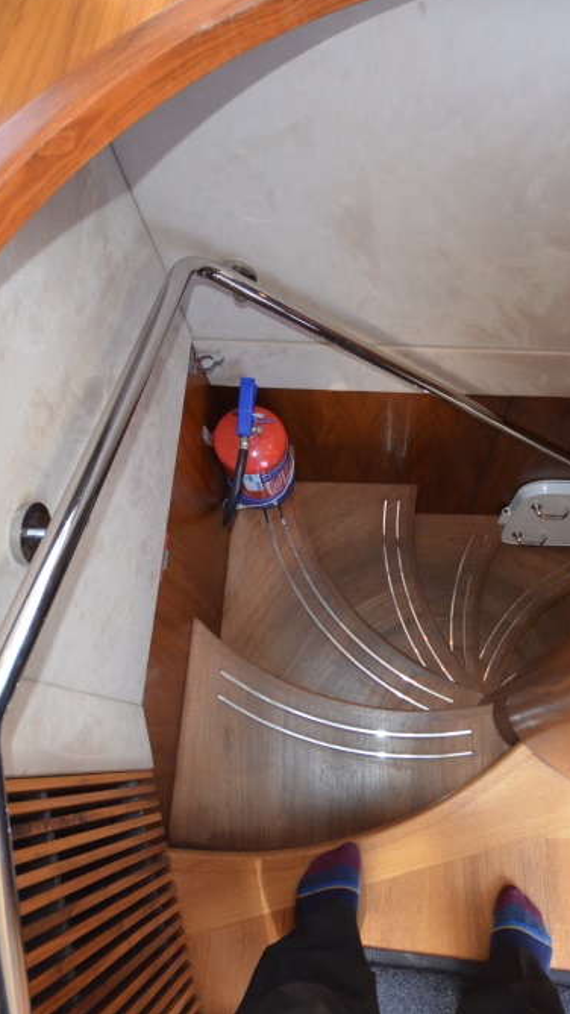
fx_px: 645
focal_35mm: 24
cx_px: 405
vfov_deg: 76.3
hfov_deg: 46.5
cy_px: 503
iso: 1600
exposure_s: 1/60
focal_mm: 10
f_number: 4
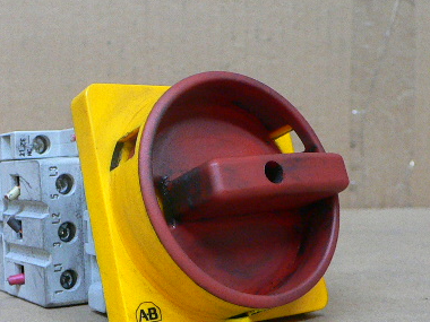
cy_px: 204
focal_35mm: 59
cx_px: 152
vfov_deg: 24.7
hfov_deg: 32.5
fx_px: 733
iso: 200
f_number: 2.8
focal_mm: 4.6
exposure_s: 1/20
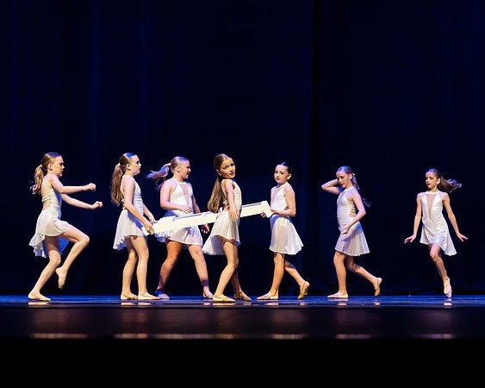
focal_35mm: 95
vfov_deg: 16.2
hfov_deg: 20.3
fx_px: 1357
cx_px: 243
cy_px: 233
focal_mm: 67
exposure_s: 1/640
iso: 3200
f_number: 2.5
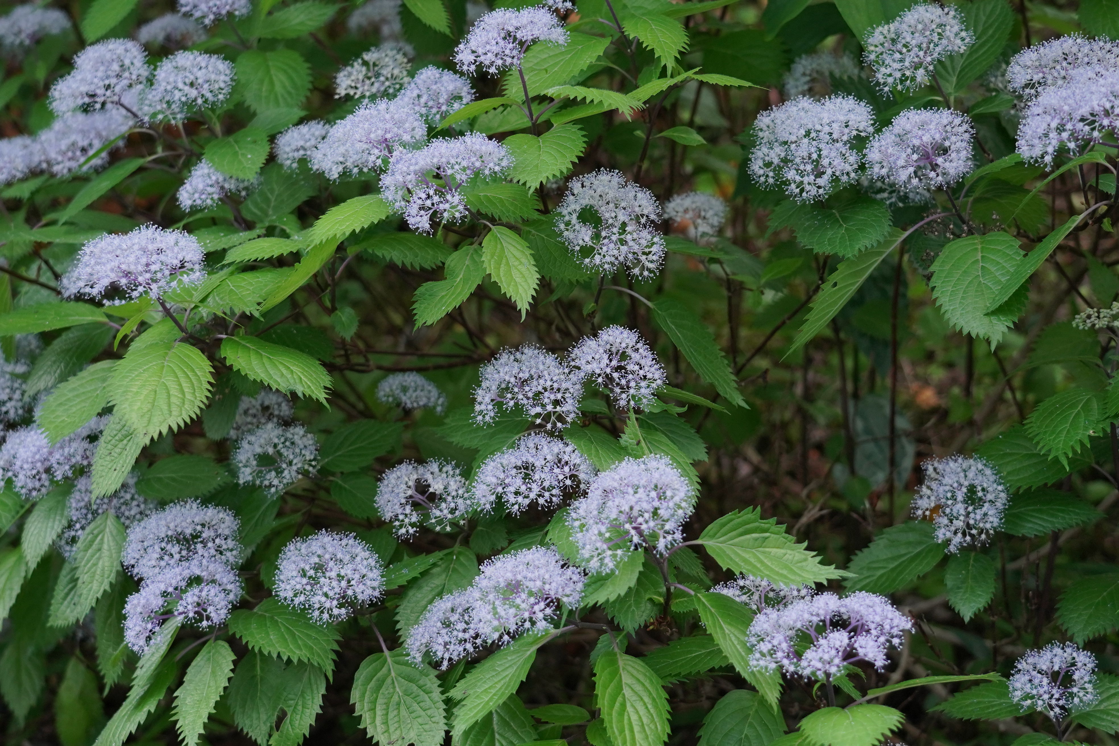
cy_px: 373
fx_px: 1958
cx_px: 560
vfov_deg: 21.6
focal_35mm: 63
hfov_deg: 31.9
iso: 1000
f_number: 4
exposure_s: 1/400
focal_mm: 42
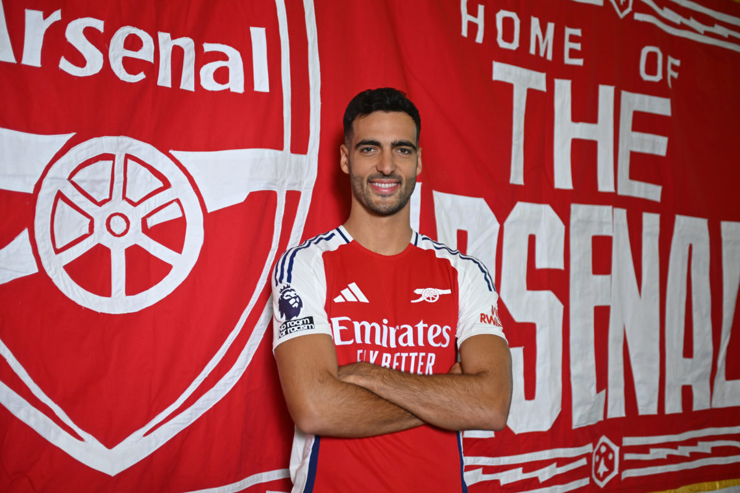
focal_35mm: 48
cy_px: 246
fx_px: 987
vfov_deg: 28.1
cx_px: 370
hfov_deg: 41.1
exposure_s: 1/160
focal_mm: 48
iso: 1000
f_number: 2.8
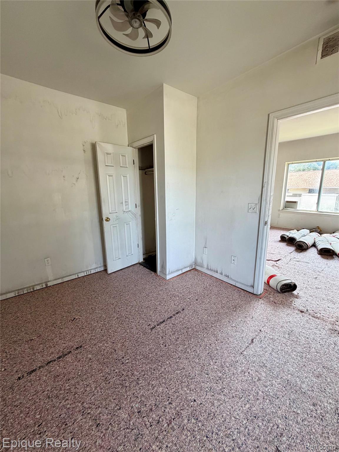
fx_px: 183
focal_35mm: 14
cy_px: 226
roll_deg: +1.0
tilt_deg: -13.6
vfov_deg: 102.1
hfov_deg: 85.7
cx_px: 170
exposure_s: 1/121
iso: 250
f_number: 2.2
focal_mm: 2.22
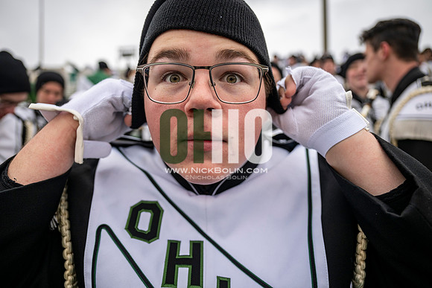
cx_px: 216
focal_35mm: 24
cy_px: 144
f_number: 2.8
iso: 160
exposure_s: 1/500
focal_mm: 24
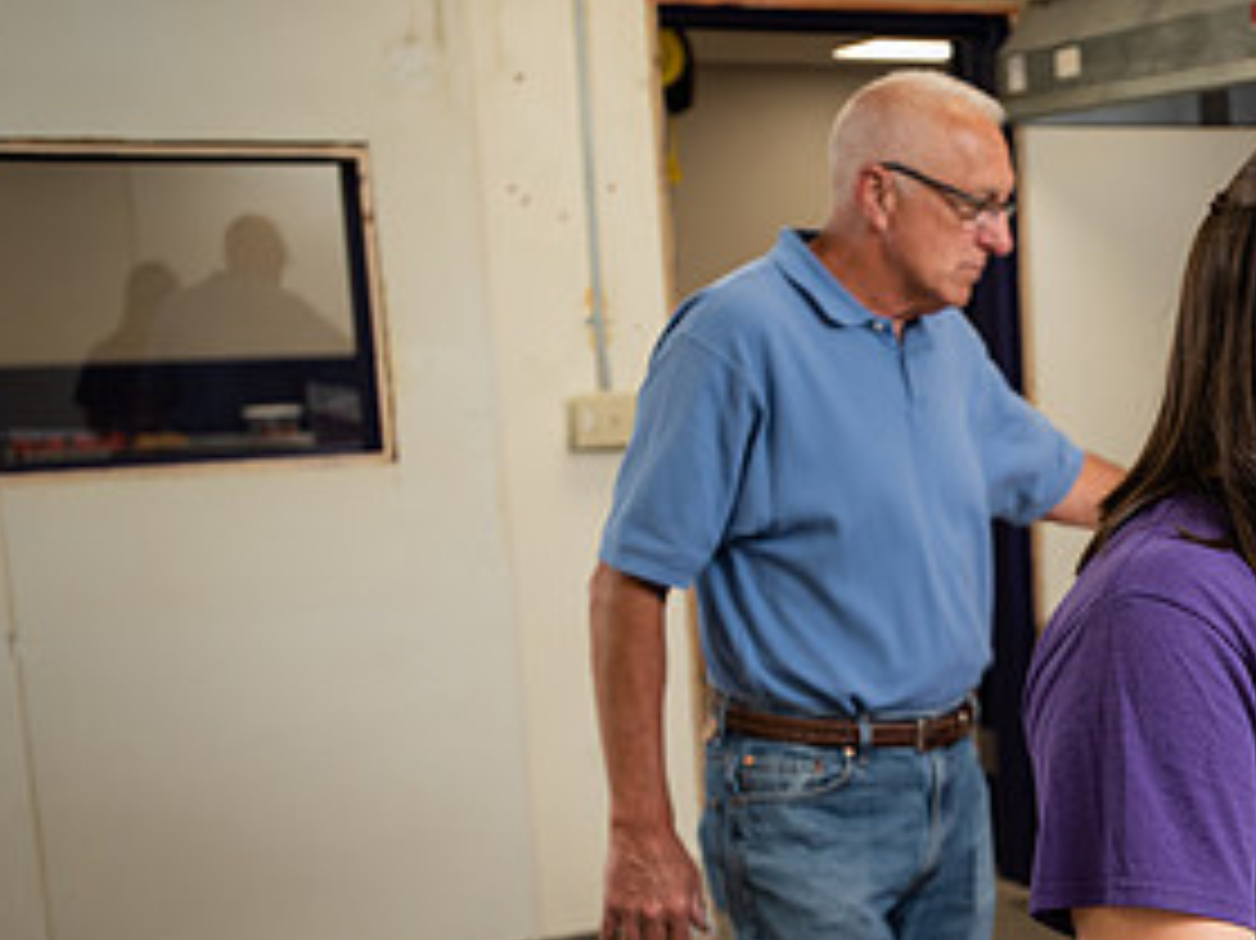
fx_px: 2176
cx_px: 1206
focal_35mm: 60
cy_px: 654
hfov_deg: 30.3
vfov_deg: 24.2
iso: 400
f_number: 4
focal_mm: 30
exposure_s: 1/200
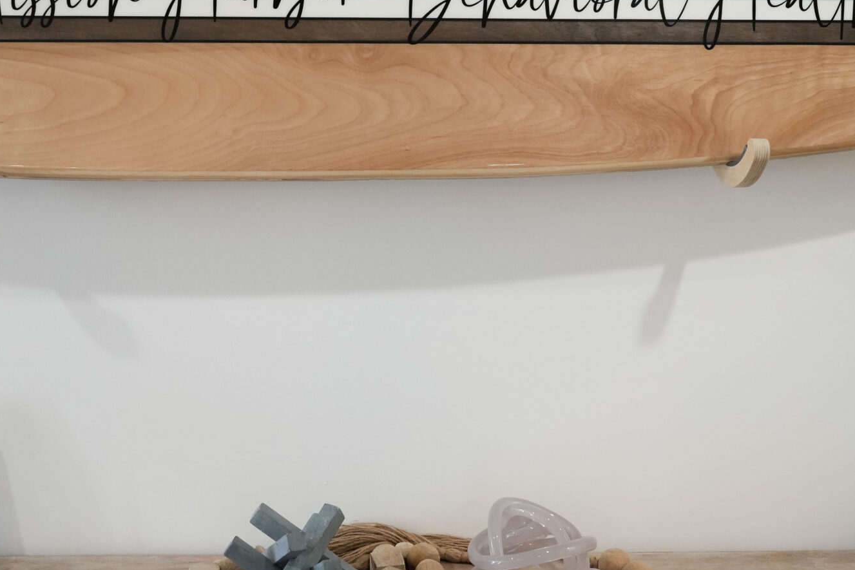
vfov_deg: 25.0
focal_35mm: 54
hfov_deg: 36.8
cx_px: 395
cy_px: 226
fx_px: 1283
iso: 3200
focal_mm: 28
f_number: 4.5
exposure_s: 1/250
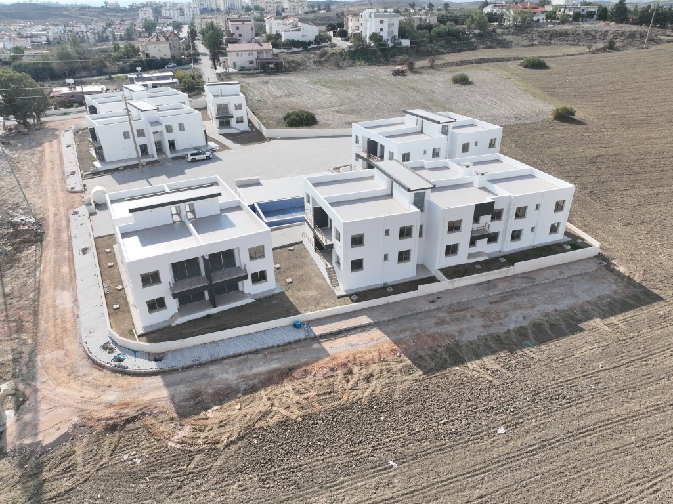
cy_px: 252
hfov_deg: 71.6
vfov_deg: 56.8
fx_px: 466
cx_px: 336
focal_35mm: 24
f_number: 2.8
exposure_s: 1/2500
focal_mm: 12.29
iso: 270
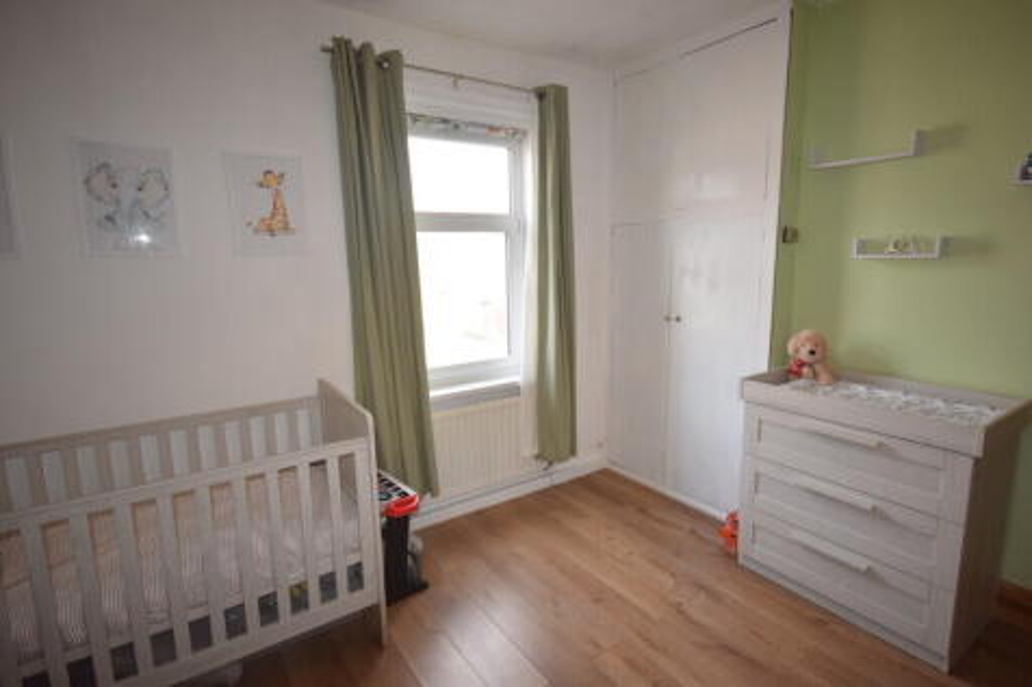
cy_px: 344
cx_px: 516
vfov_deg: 67.3
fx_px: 516
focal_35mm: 18
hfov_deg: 90.0
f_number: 5.6
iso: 800
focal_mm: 12
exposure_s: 1/125
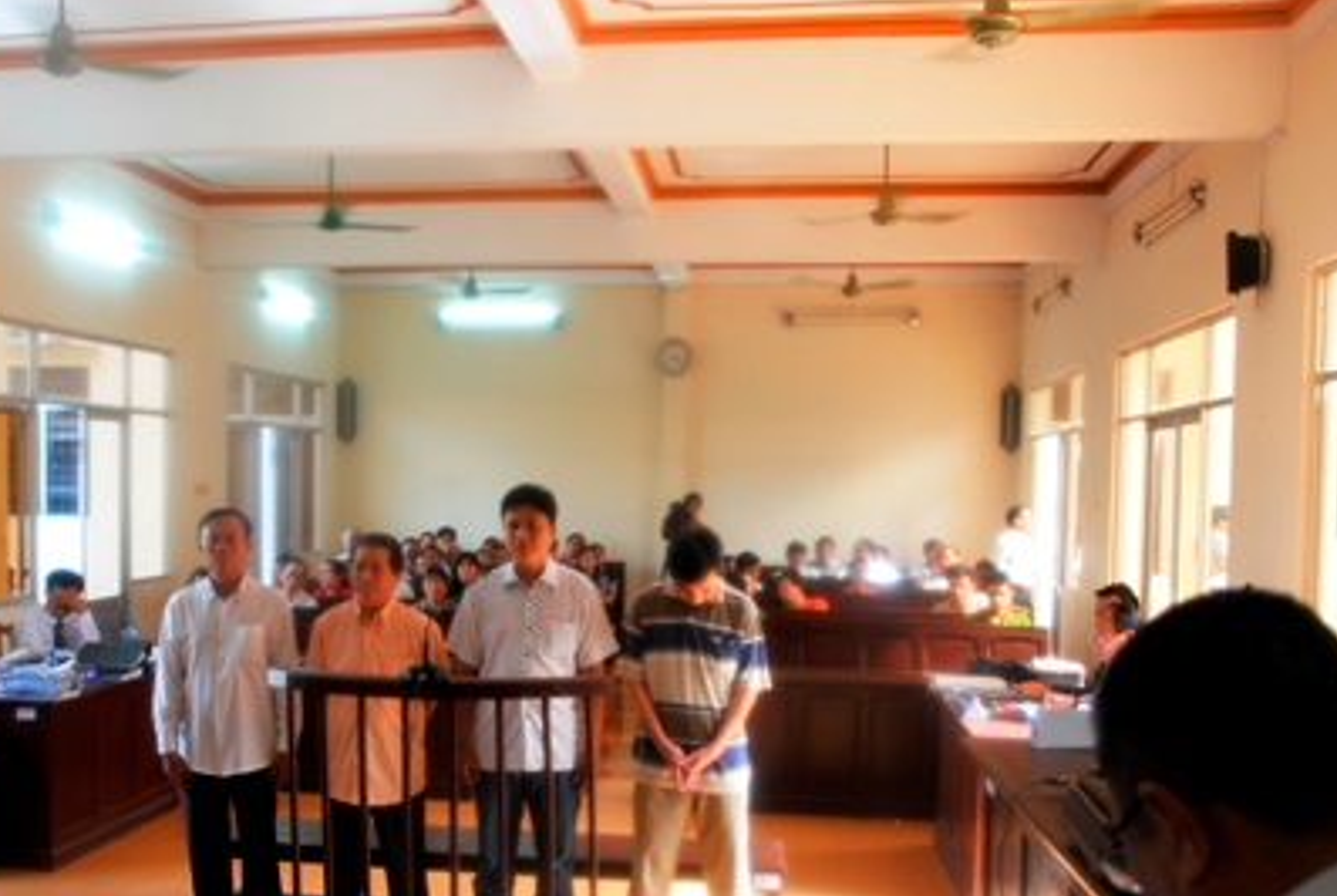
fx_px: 1265
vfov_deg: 38.8
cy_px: 547
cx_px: 525
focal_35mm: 34
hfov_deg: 55.3
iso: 200
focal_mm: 18
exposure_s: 1/50
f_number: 3.5
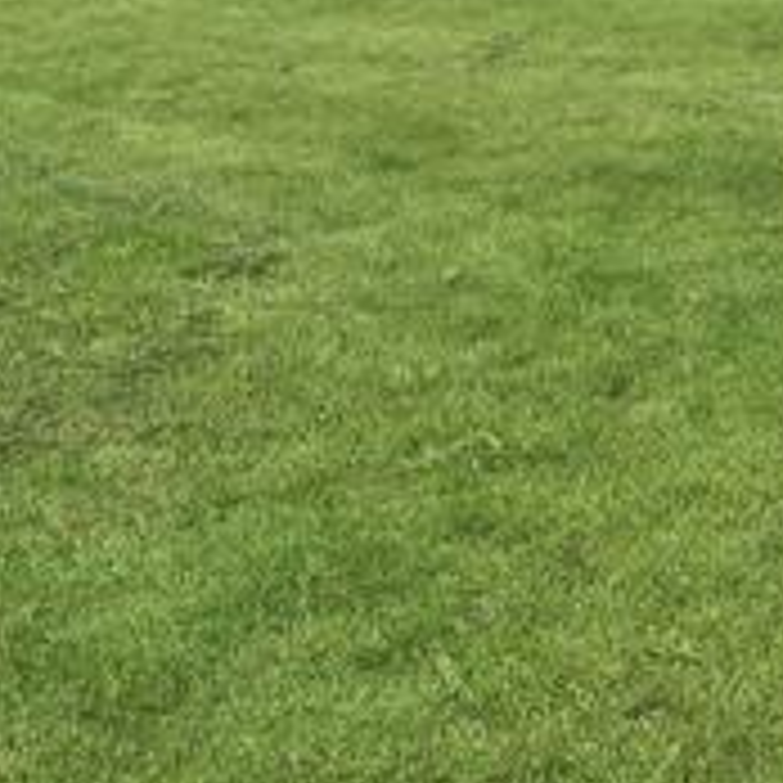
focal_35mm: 88
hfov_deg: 14.0
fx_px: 2265
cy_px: -234
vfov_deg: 18.3
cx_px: 1858
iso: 200
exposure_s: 1/30
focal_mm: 17.7
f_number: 8
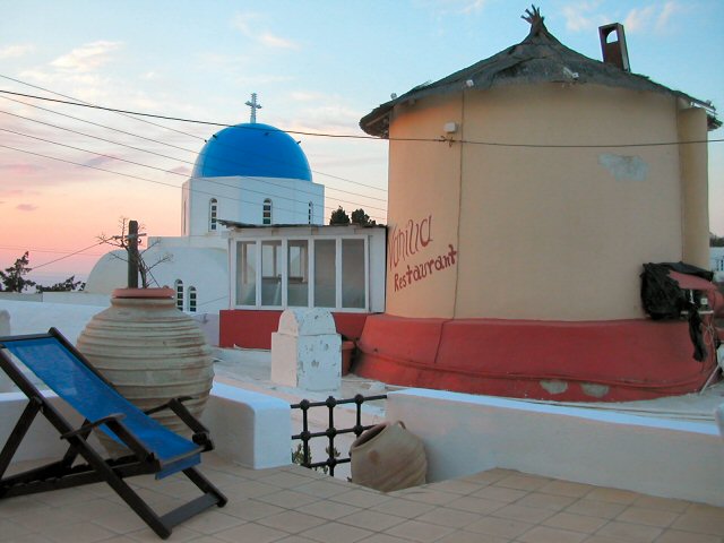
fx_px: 774
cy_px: 272
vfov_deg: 38.7
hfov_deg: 50.1
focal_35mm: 37
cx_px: 362
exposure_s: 1/97
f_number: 2.7
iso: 100
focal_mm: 5.6
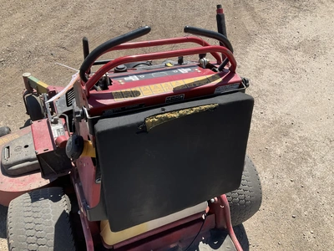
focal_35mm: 29
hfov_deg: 61.7
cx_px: 167
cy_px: 126
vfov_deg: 48.2
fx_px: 280
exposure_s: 1/1076
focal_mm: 3
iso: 25
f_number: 1.8
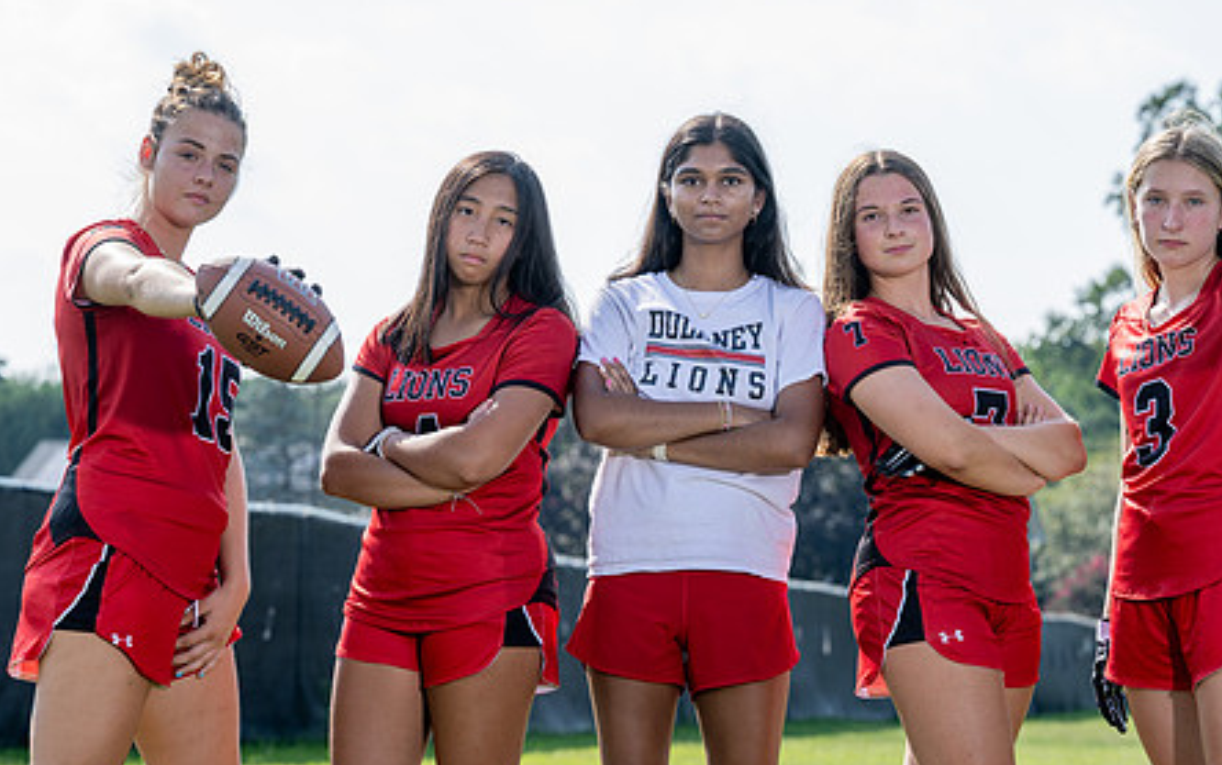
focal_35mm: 143
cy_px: 511
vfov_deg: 9.2
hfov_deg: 14.5
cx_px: 942
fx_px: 4765
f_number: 4.5
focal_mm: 78
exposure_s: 1/400
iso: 80
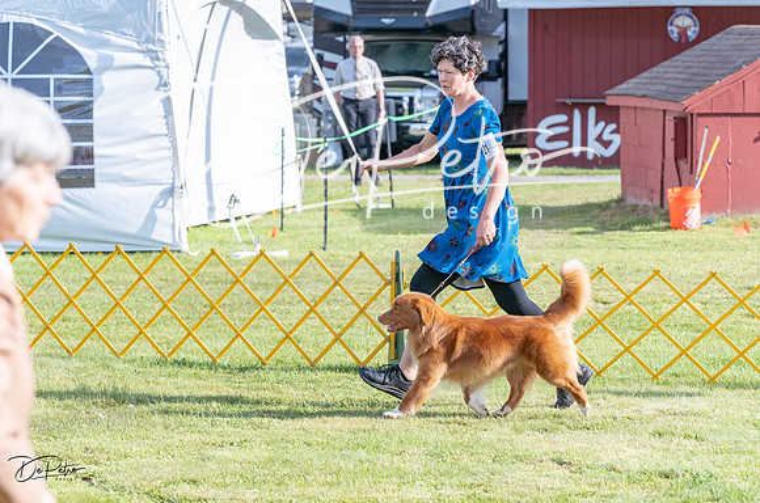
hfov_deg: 13.6
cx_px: 383
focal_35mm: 151
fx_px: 3179
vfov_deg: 9.0
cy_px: 248
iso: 500
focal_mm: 130
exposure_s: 1/1250
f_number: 5.6
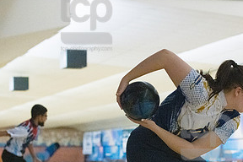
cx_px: 207
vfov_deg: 9.7
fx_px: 952
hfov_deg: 14.4
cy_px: 138
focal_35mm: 141
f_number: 4
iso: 10000
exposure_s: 1/1000
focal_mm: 70
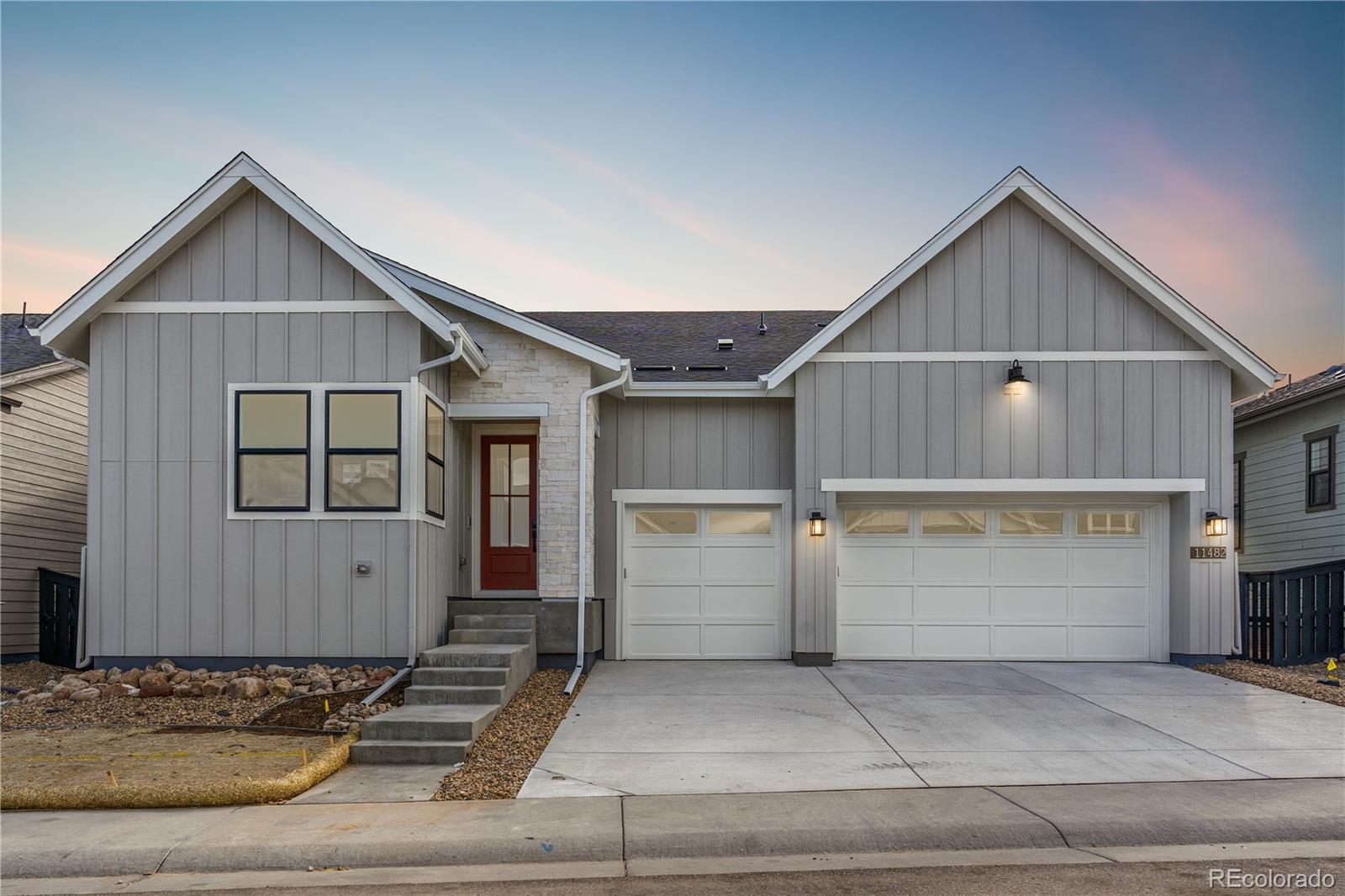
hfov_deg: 73.8
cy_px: 448
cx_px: 672
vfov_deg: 53.1
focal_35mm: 24
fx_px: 896
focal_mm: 24
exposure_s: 1/250
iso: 160
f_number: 8
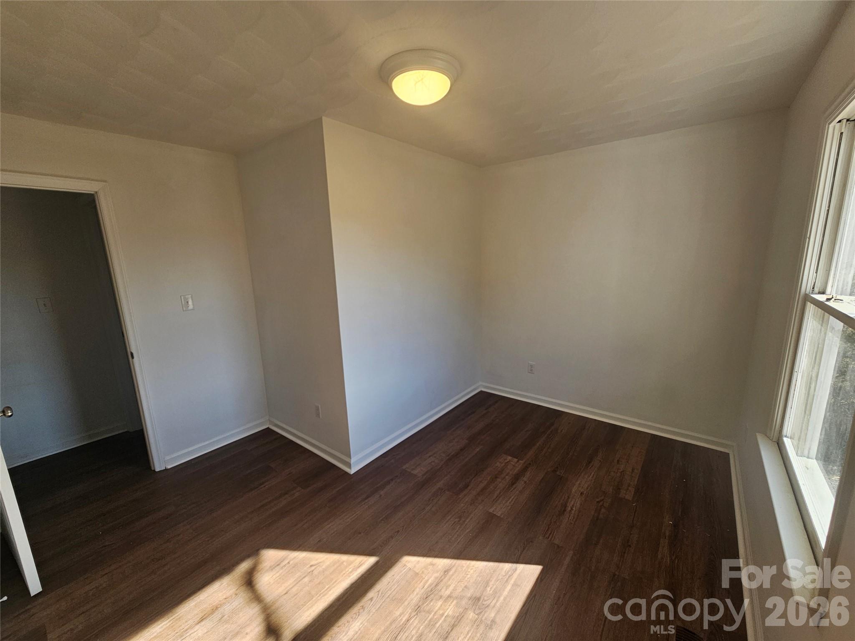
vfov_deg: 89.9
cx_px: 428
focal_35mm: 13
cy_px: 320
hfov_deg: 106.2
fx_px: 321
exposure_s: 1/189
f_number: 2.2
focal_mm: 2.2
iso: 50
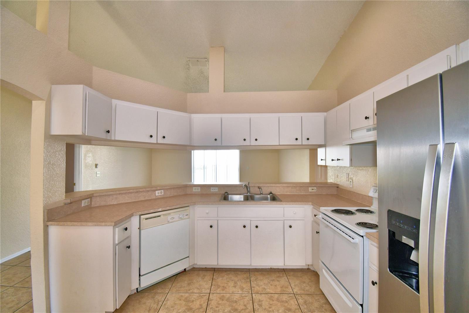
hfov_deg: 100.4
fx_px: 195
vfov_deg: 77.3
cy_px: 156
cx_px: 234
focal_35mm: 15
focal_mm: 10
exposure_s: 1/60
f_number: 4.5
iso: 200
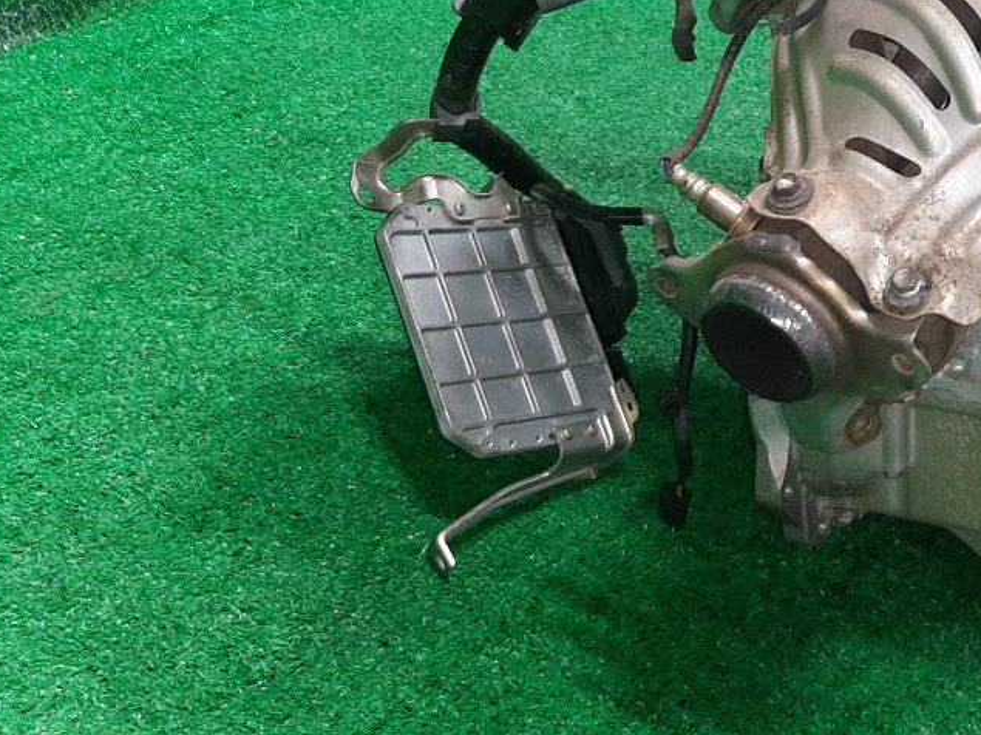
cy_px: 137
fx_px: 1672
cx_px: 969
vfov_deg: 24.4
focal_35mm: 59
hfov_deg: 30.5
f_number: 1.7
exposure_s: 1/50
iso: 199
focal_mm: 3.93
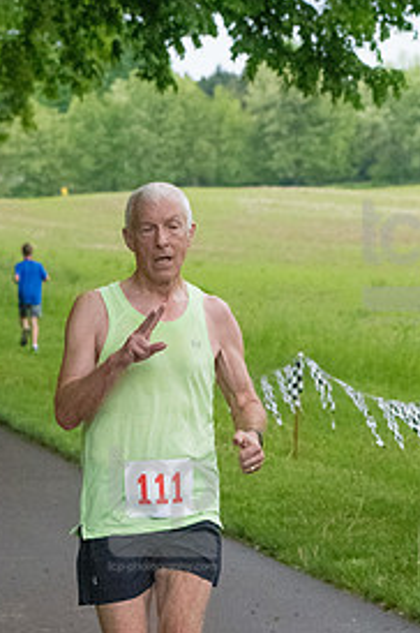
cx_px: 163
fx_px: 3982
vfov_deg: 9.1
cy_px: 508
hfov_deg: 6.0
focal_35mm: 227
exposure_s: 1/1250
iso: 6400
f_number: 5.6
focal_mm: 92
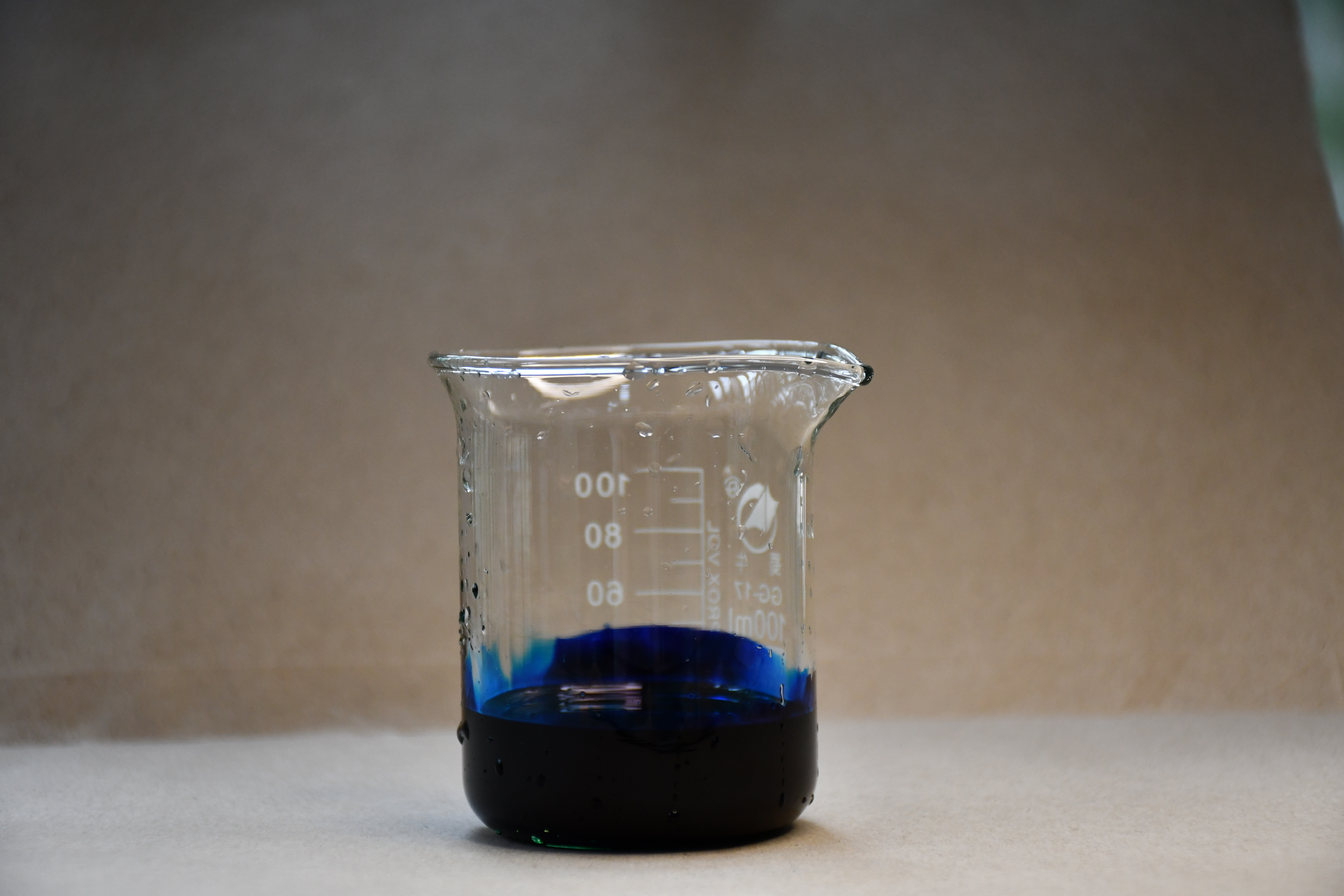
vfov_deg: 13.0
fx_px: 3920
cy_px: 448
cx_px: 672
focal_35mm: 105
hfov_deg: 19.5
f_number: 5
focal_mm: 70
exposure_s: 1/160
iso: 800
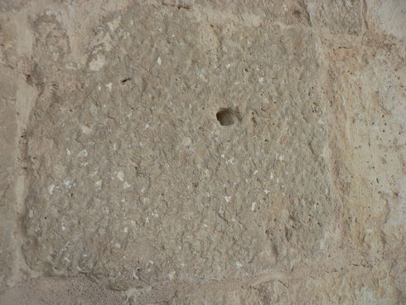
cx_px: 203
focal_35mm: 35
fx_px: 411
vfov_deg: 40.7
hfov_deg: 52.6
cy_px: 152
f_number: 2.8
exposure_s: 1/80
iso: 64
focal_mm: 6
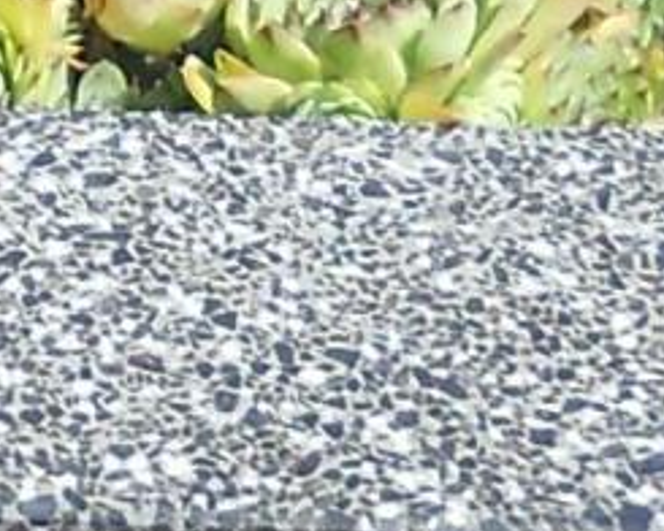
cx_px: -499
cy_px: -1368
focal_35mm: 317
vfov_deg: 4.6
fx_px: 6230
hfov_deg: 6.0
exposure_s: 1/200
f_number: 5.5
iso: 80
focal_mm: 6.72
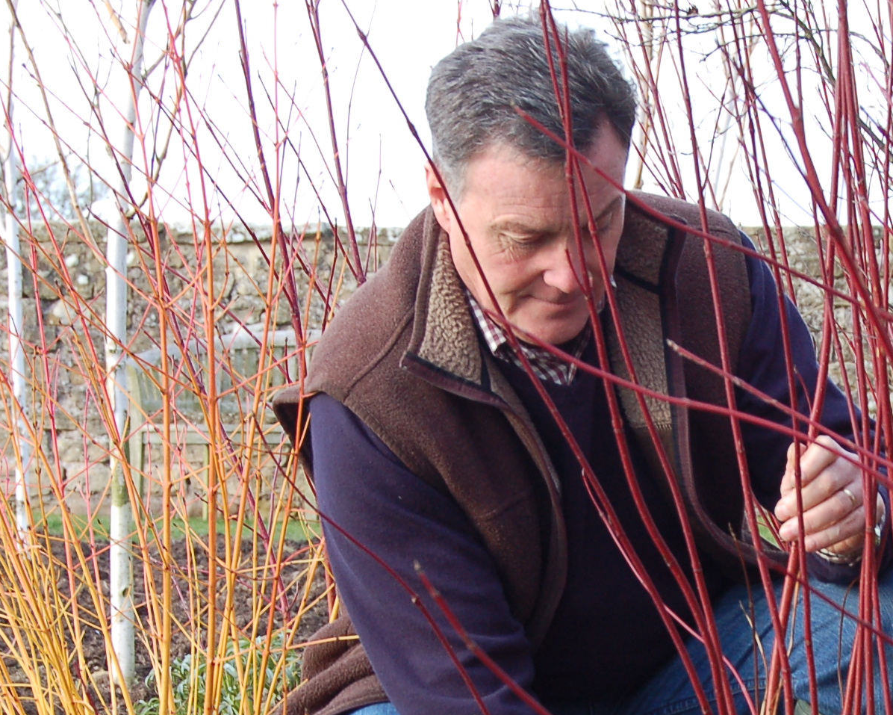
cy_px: 603
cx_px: 720
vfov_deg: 9.7
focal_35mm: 159
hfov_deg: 12.1
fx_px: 4207
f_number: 8
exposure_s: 1/80
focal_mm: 45
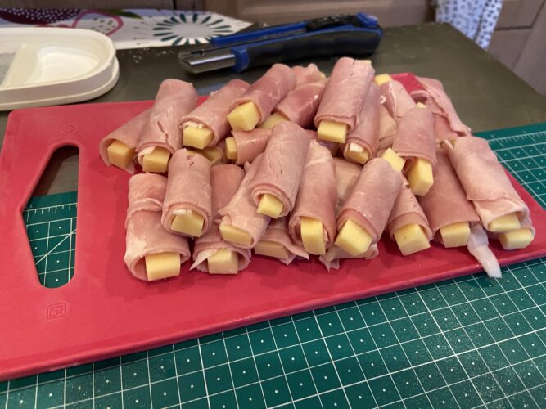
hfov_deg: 67.3
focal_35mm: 26
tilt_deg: -46.8
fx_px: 410
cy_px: 204
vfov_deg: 53.0
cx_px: 273
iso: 500
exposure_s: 1/33
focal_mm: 4.25
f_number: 1.8
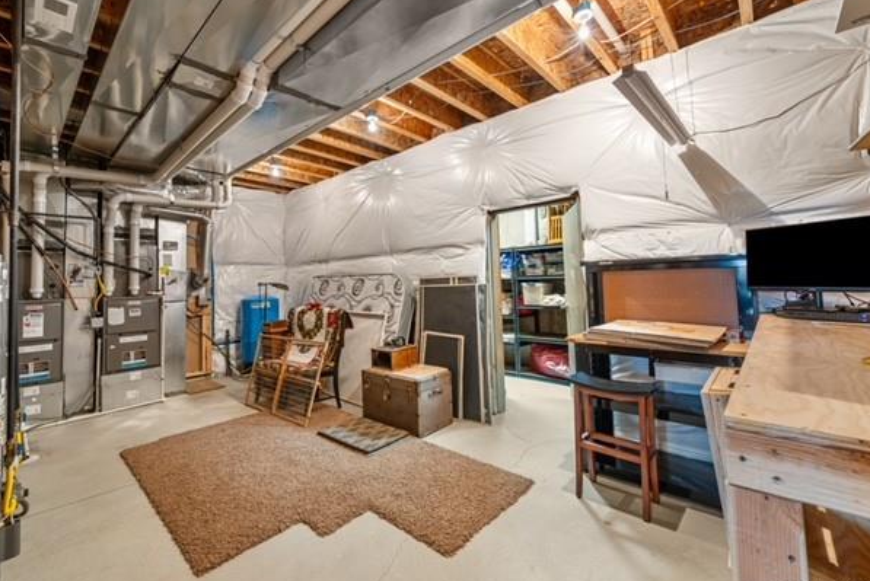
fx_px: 363
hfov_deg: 100.3
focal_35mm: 15
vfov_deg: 77.4
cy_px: 296
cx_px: 415
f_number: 8
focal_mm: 14
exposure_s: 1.3
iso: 800
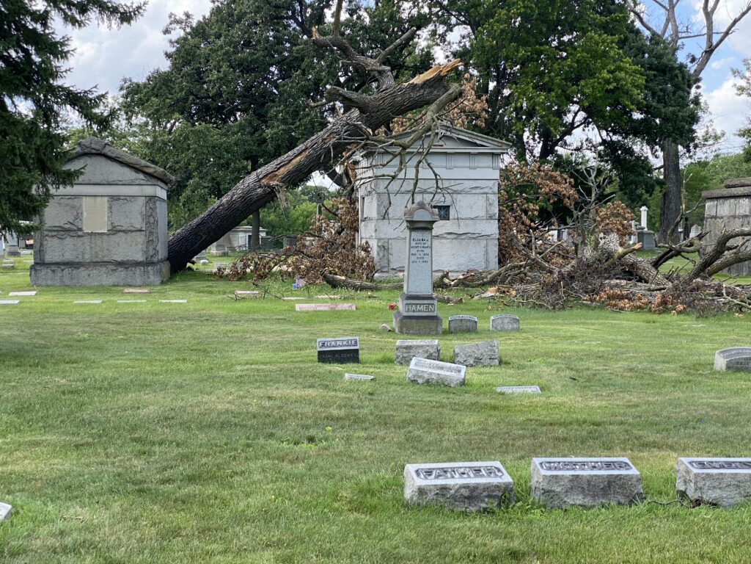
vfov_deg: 28.0
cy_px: 282
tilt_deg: -2.4
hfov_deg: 36.8
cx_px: 376
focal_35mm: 52
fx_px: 1128
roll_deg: +0.1
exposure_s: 1/403
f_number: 2
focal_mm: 6
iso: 20
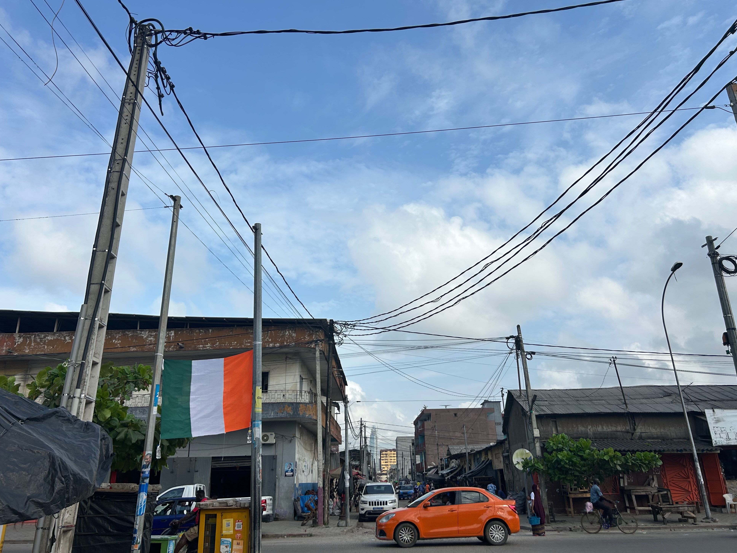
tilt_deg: +20.9
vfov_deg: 51.3
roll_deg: +1.7
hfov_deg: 65.3
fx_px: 575
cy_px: 266
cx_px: 362
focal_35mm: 27
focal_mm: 5.7
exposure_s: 1/5882
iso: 50
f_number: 1.5
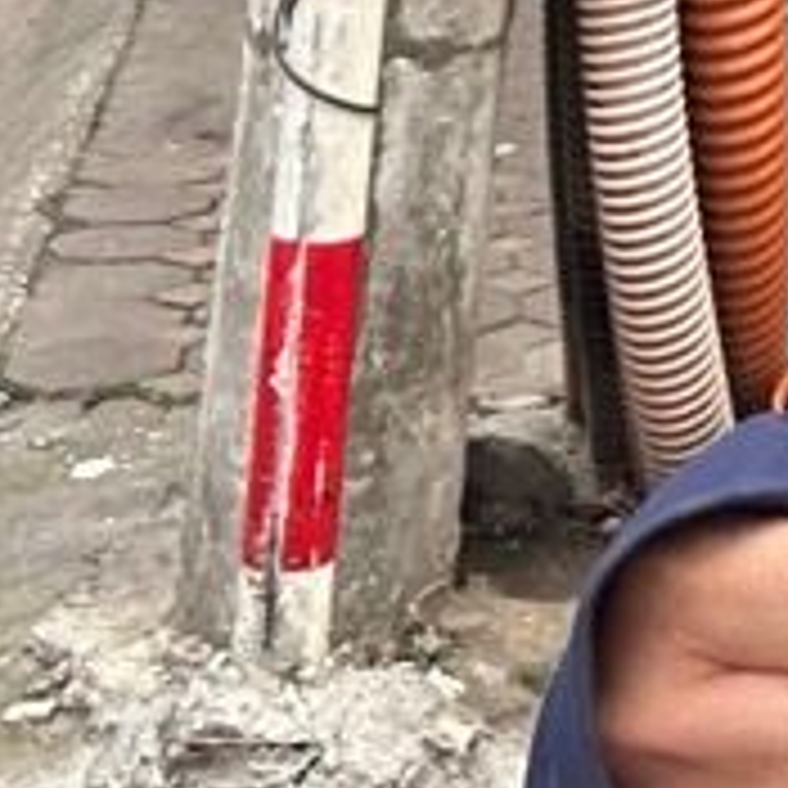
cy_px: -923
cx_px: 1216
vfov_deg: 12.4
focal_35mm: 119
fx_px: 3065
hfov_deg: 13.7
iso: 64
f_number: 1.9
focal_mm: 2.69
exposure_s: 1/121
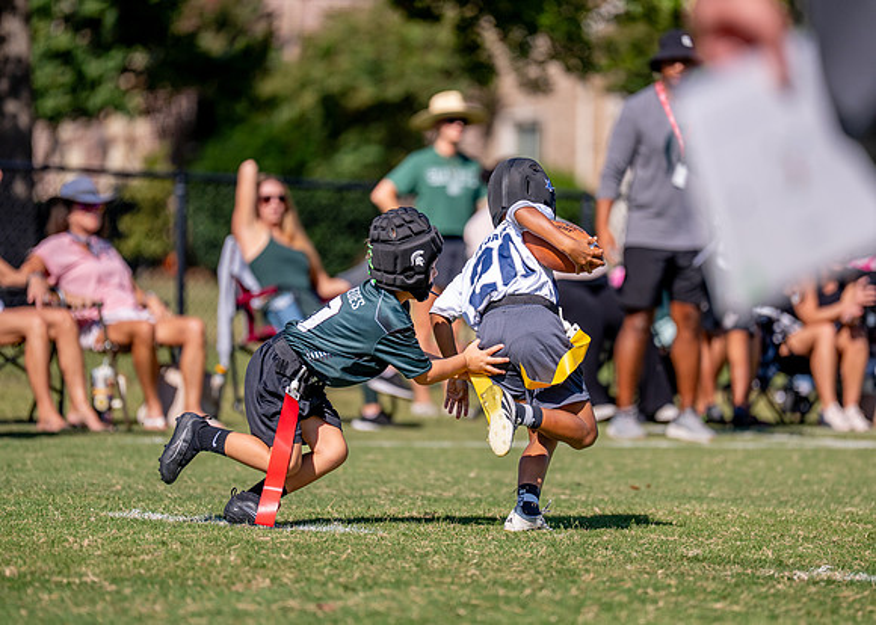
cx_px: 477
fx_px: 6160
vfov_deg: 5.8
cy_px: 334
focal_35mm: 248
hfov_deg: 8.1
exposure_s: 1/5000
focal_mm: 200
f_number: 2.8
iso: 250
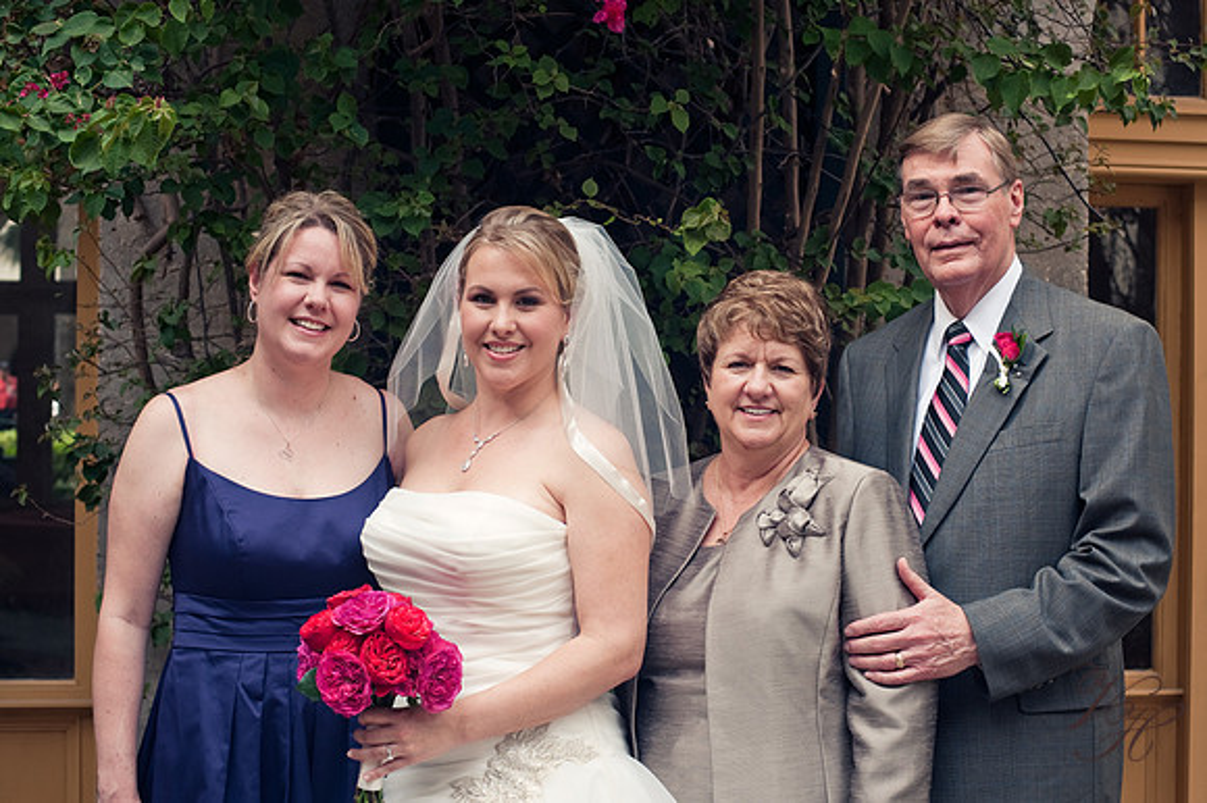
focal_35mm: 50
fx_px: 1675
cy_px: 402
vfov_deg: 27.0
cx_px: 604
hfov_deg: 39.6
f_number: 5.6
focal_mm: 50
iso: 400
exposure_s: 1/250
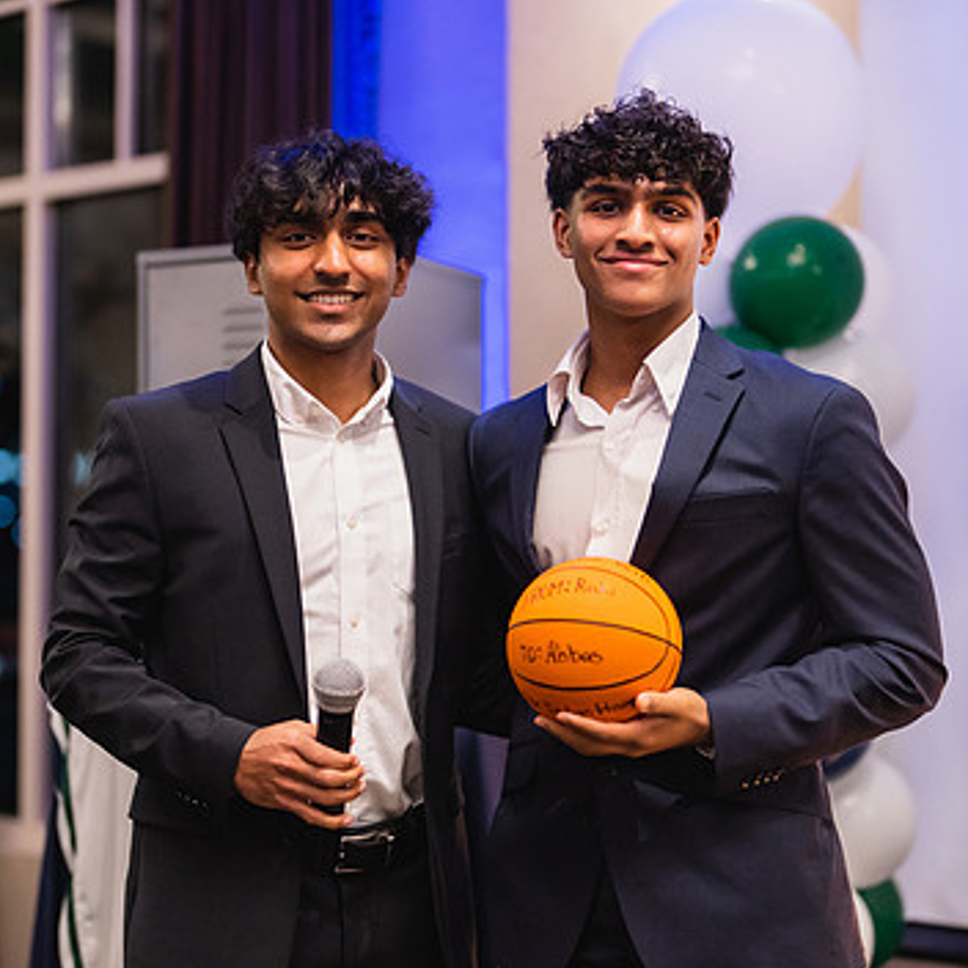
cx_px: 478
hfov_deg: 23.1
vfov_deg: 23.1
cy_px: 487
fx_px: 2373
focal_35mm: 75
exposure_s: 1/400
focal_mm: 50
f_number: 1.2
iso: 1250
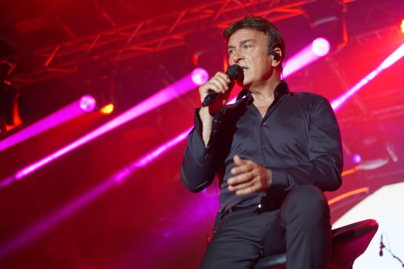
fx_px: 1178
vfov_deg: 13.0
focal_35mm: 105
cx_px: 202
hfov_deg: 19.5
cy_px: 134
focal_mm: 105
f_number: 4
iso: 1250
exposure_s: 1/160
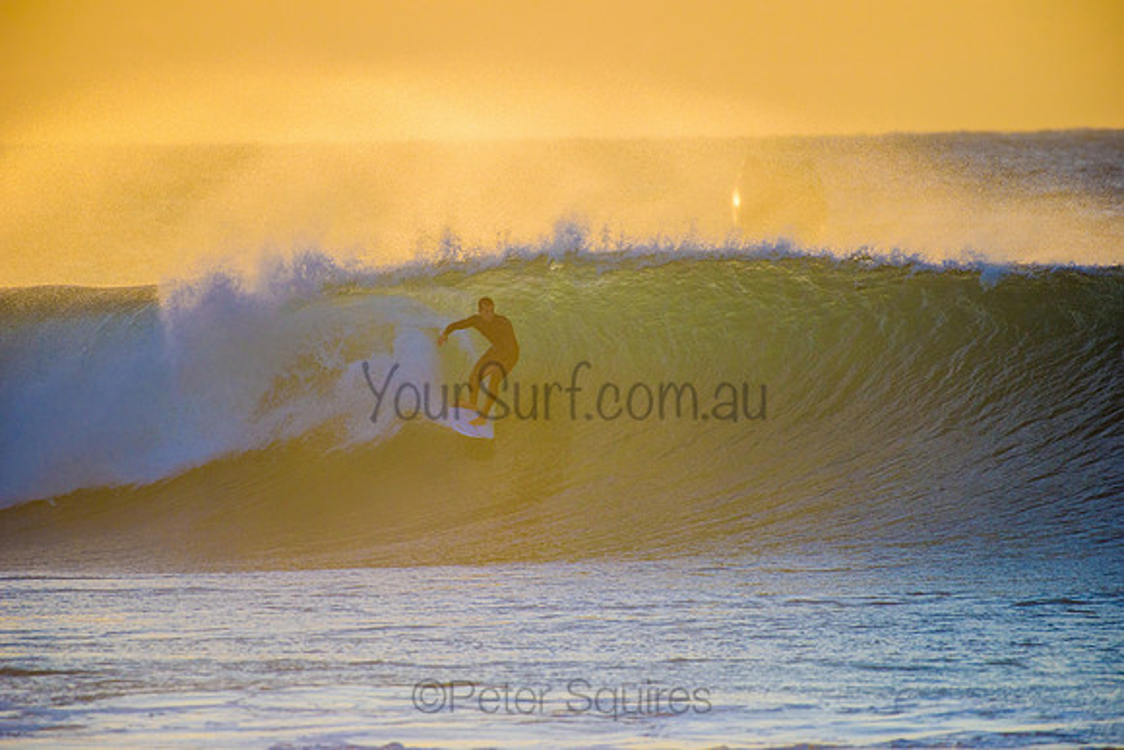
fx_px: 15614
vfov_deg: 2.8
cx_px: 562
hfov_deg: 4.1
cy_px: 375
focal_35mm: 500
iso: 800
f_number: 5.6
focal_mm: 500
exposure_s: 1/2500
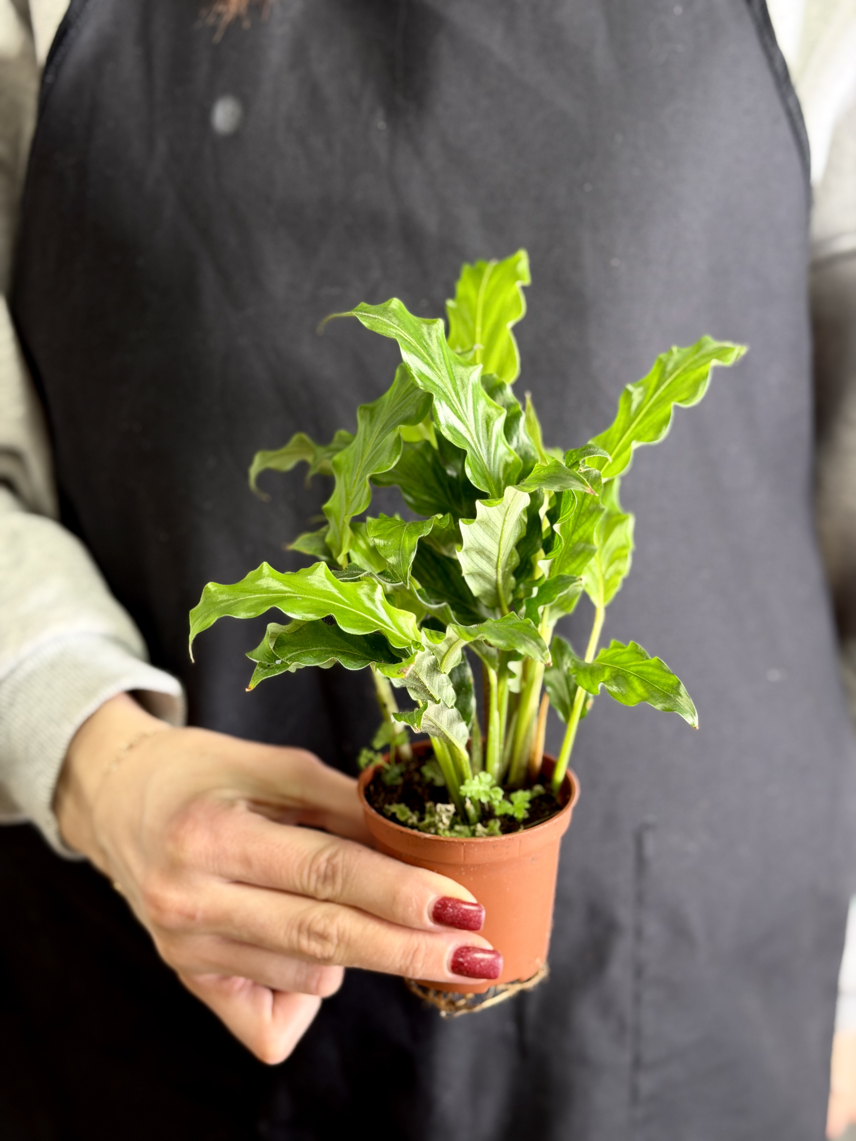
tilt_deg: -19.8
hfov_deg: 30.3
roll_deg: -1.1
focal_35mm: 48
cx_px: 428
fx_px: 1583
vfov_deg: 39.7
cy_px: 570
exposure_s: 1/60
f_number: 1.78
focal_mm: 6.76
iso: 100
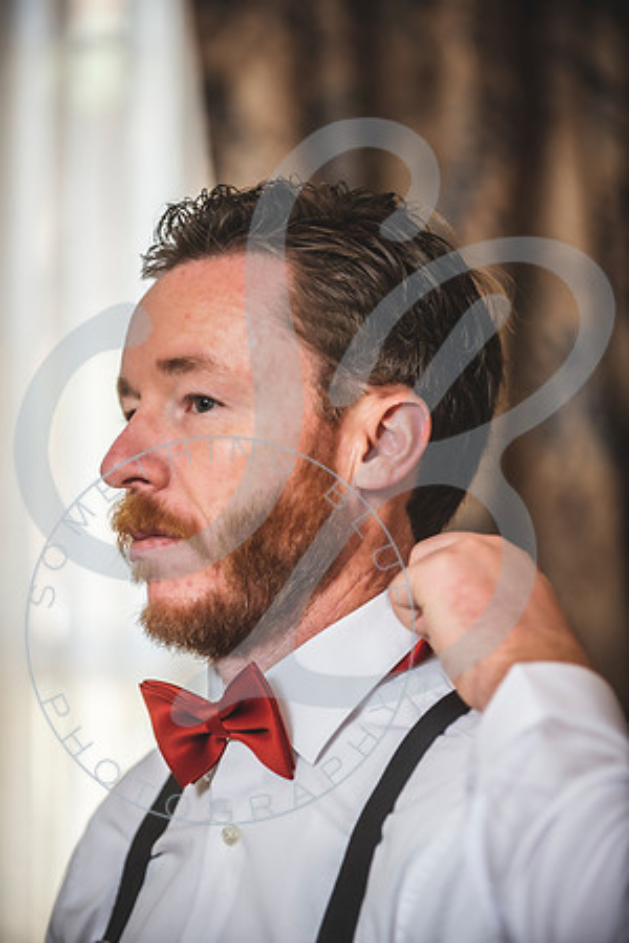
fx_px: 3931
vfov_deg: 13.7
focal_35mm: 150
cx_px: 314
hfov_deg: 9.1
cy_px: 472
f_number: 2.8
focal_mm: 150
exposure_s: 1/200
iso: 400
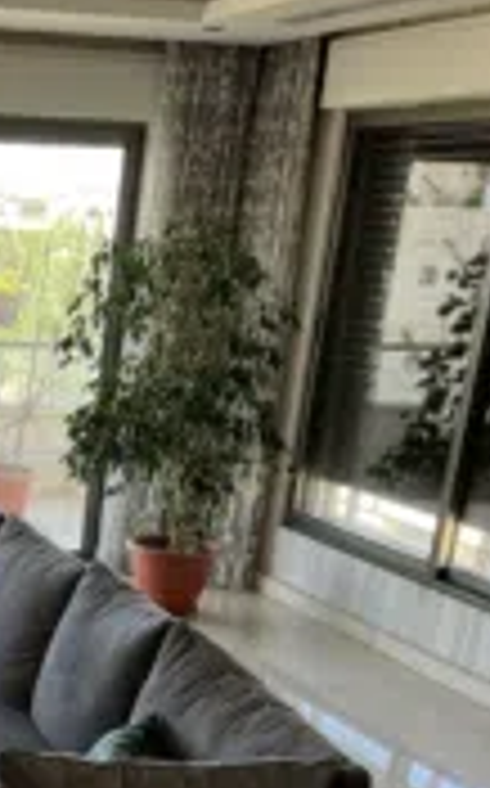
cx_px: -148
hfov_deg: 19.0
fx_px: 1349
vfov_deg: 30.8
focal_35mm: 63
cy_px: 734
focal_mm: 5.1
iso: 80
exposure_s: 1/121
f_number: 1.6
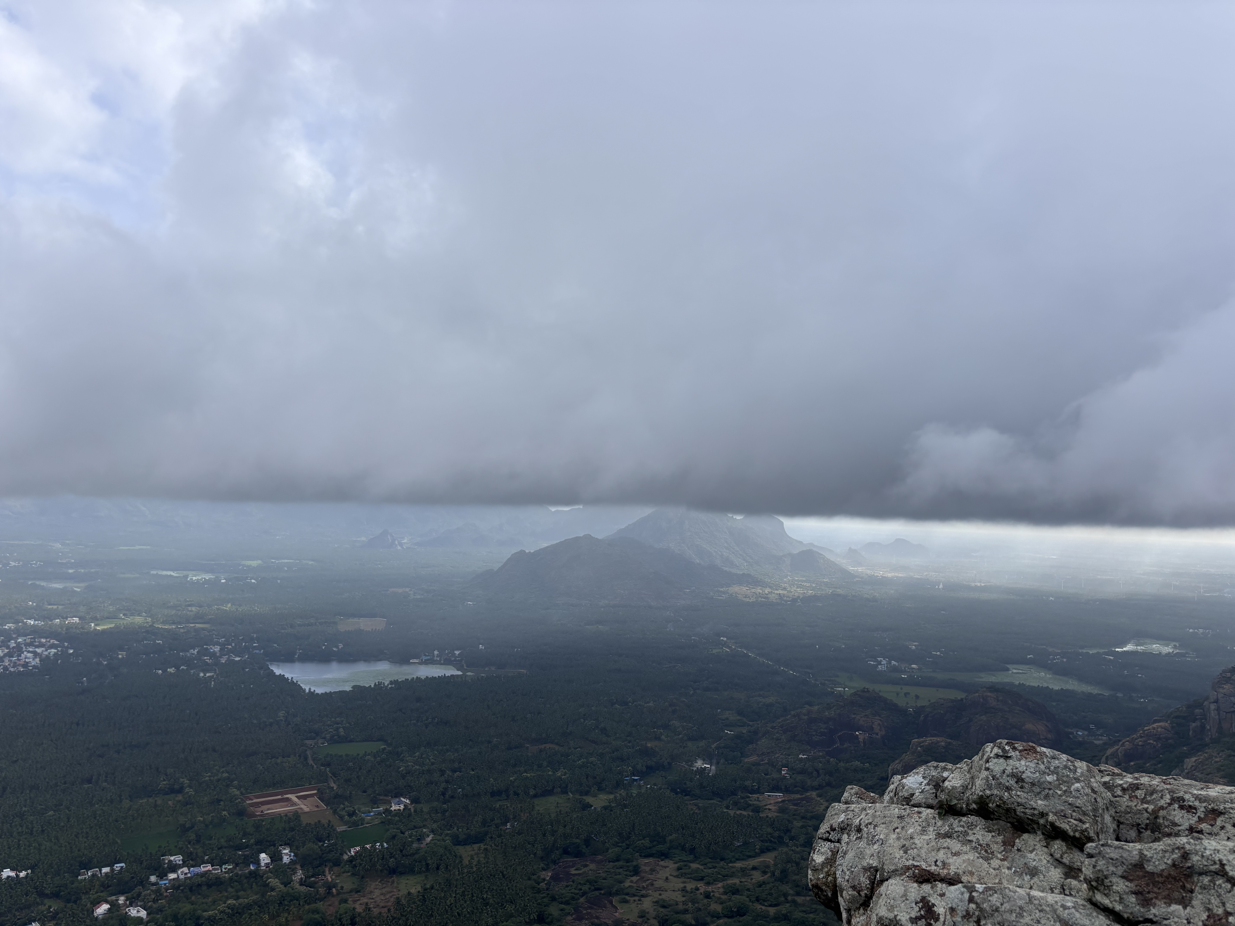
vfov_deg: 53.1
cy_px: 463
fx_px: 928
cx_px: 618
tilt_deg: +1.1
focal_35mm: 26
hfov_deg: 67.3
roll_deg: -1.9
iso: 50
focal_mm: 5.96
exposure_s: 1/3788
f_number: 1.6
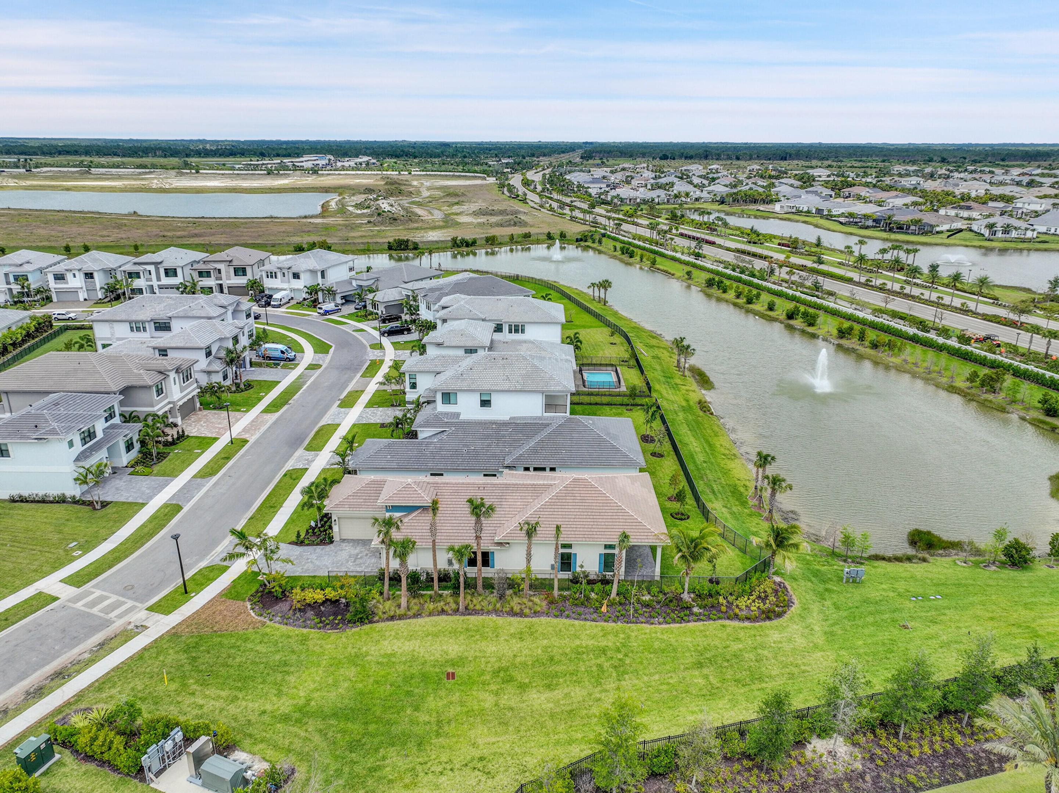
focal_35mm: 24
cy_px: 396
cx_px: 530
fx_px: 734
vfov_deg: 56.8
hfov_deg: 71.6
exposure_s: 1/1600
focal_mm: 12.3
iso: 100
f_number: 2.8
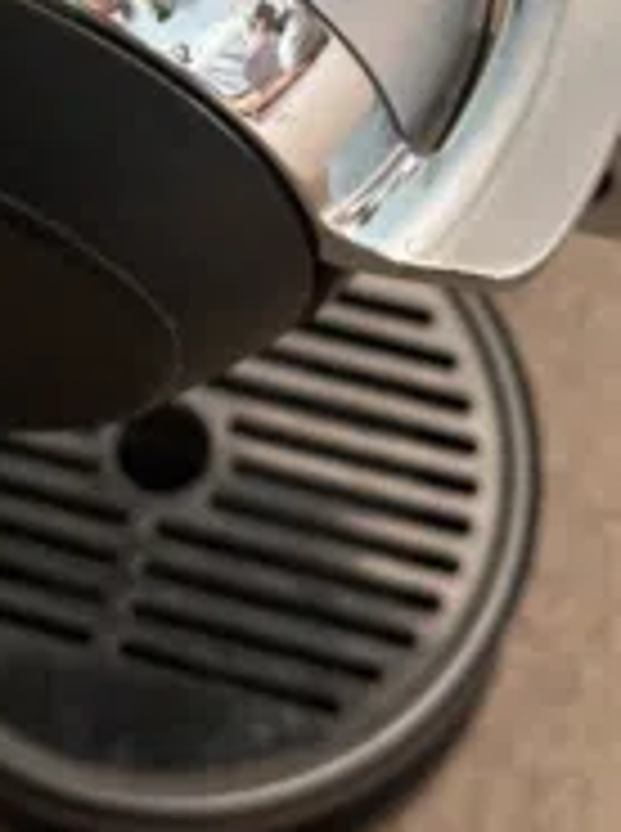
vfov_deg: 18.5
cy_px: 22
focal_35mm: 104
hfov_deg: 14.0
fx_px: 2496
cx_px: 54
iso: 640
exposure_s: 1/25
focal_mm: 6.86
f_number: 1.78
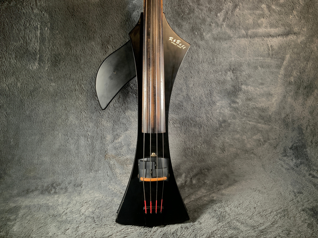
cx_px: 159
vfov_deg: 48.2
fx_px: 266
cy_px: 119
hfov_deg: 61.7
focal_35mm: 29
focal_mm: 3
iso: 50
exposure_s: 1/78
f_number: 1.8
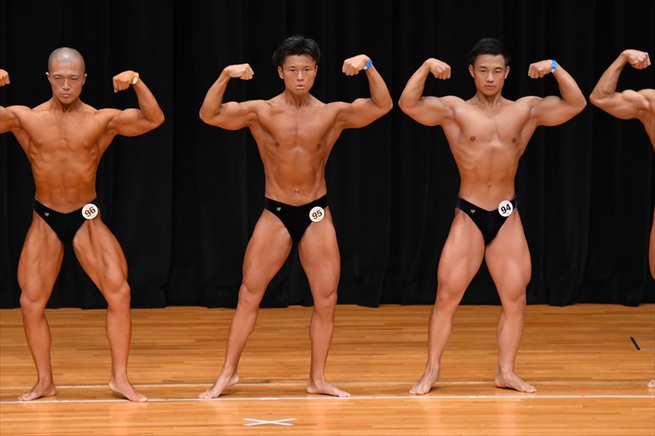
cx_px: 328
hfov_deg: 7.6
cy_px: 218
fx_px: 4910
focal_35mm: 270
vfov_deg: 5.1
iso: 3200
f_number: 5.6
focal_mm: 180
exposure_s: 1/400
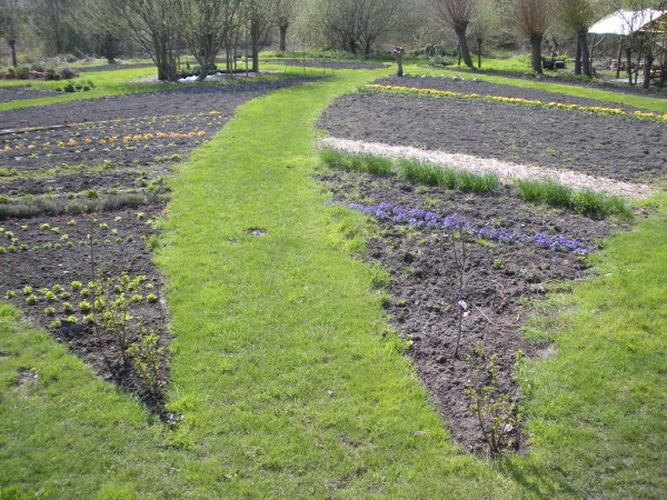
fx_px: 694
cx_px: 334
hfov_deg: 51.4
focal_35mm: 36
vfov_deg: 39.7
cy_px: 250
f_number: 3.5
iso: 64
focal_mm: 6.3
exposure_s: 1/235
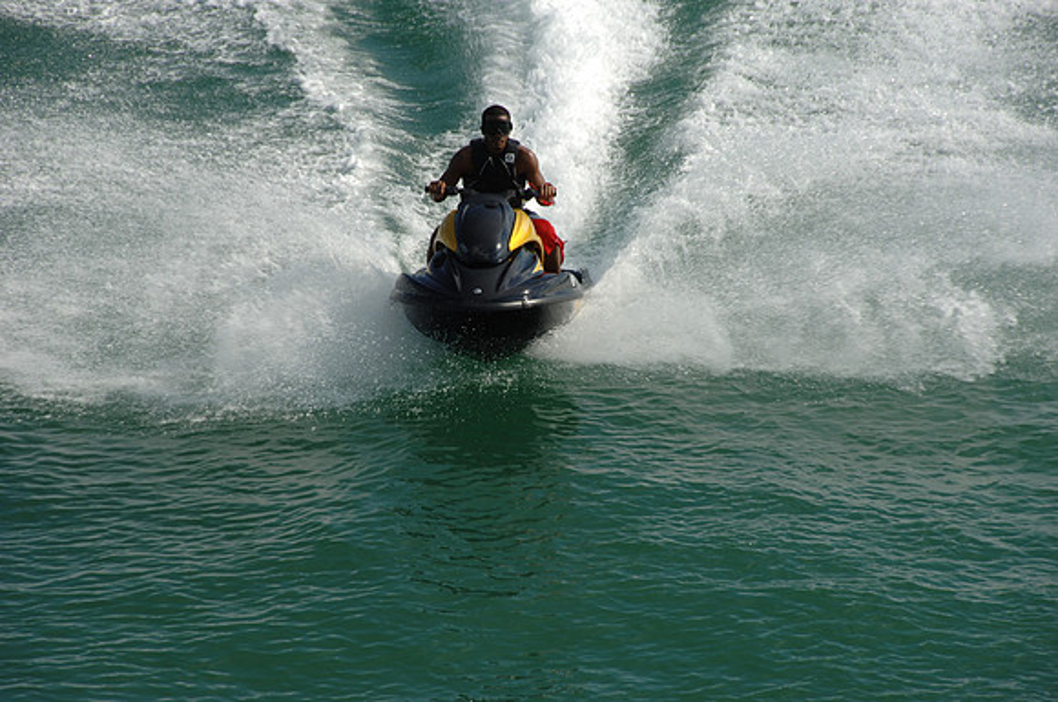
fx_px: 8804
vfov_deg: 4.6
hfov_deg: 6.9
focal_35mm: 300
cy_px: 351
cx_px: 529
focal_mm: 200
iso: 100
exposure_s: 1/320
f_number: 8.5
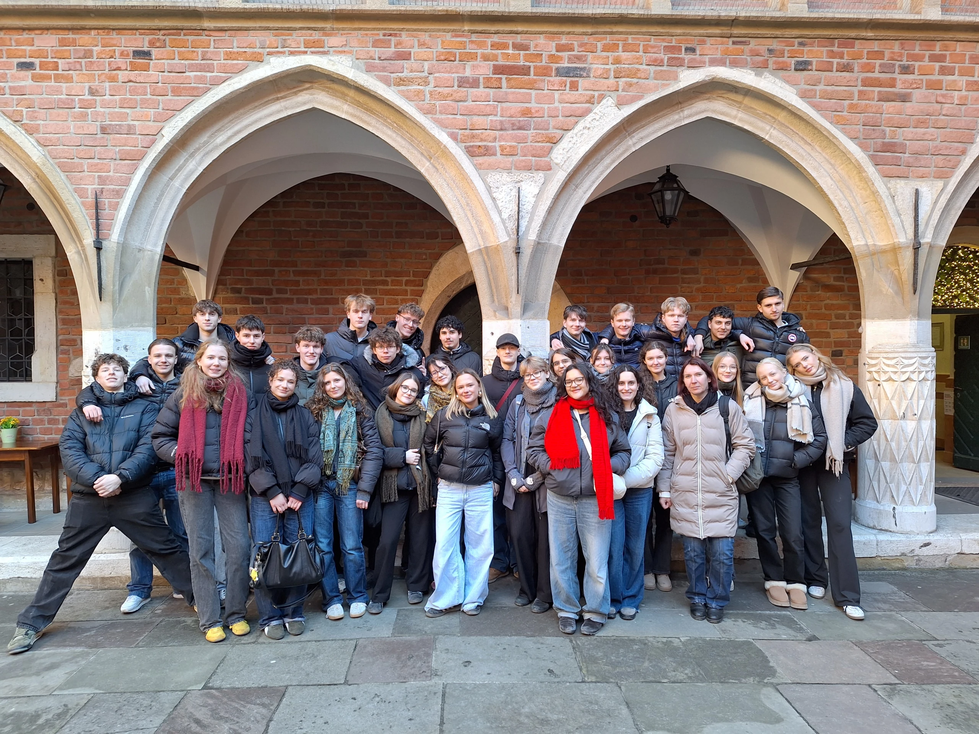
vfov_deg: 58.9
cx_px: 490
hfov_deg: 73.9
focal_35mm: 23
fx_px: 650
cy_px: 367
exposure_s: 1/50
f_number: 1.8
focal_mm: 5.54
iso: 50
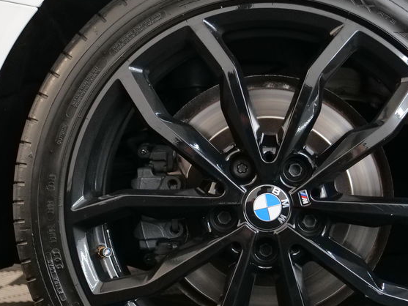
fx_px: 931
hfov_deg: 24.6
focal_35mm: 79
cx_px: 257
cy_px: 195
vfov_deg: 18.6
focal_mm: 22
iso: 2000
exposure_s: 1/60
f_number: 3.3
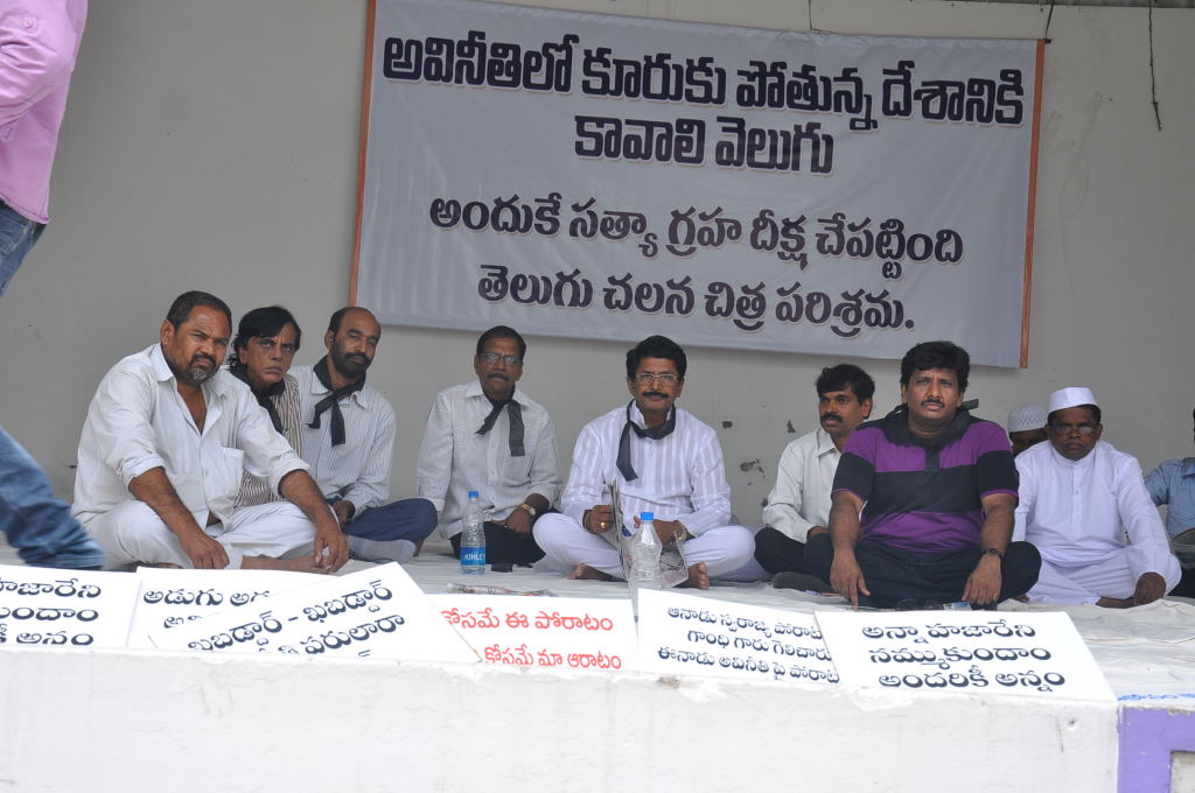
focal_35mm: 75
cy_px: 396
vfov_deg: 18.1
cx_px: 598
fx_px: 2486
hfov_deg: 27.0
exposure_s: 1/160
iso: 250
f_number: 8
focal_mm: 50
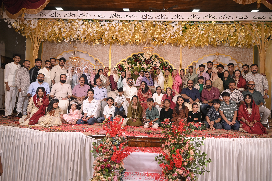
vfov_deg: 53.1
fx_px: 181
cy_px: 90
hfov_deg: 73.8
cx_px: 136
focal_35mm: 24
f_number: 5
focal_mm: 24
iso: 1000
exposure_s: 1/200
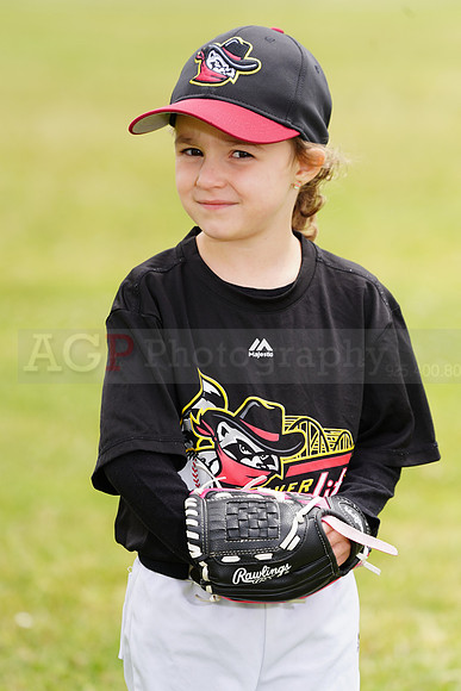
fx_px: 5356
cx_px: 230
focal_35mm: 279
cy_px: 346
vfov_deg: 7.4
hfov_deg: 4.9
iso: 100
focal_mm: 279
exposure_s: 1/250
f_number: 6.3
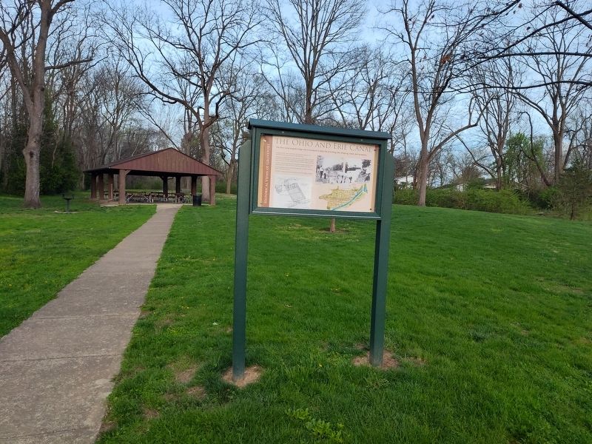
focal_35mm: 23
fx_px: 393
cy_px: 222
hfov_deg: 73.9
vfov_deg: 58.9
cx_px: 296
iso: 100
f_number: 1.8
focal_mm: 5.56
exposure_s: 1/442
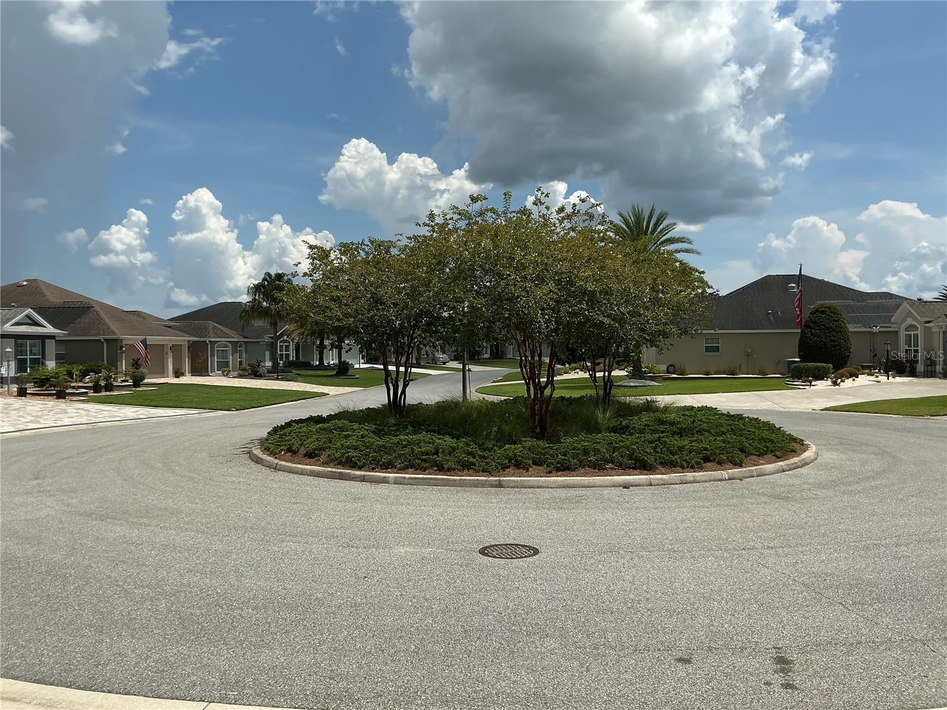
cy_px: 355
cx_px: 474
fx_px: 793
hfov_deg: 61.7
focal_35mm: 29
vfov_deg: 48.2
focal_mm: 3
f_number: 1.8
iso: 25
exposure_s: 1/3322
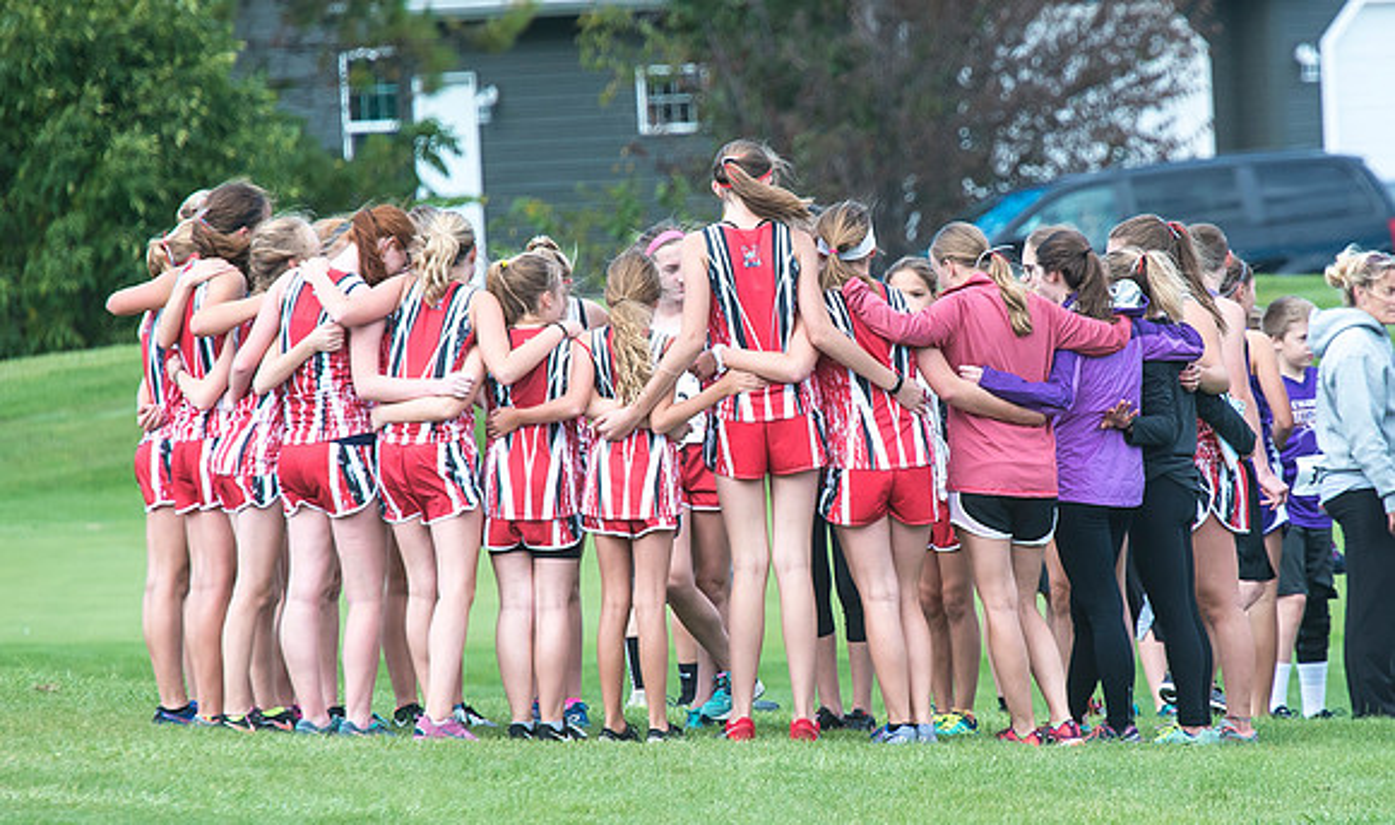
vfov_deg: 1.8
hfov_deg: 3.0
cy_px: 456
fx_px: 26458
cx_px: 845
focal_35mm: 706
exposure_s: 1/1000
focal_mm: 400
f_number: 8
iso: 800
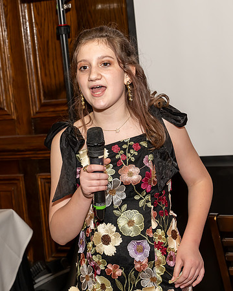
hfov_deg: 18.0
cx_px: 52
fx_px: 732
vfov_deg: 22.5
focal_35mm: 85
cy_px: 123
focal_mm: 52
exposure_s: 1/250
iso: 640
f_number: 8
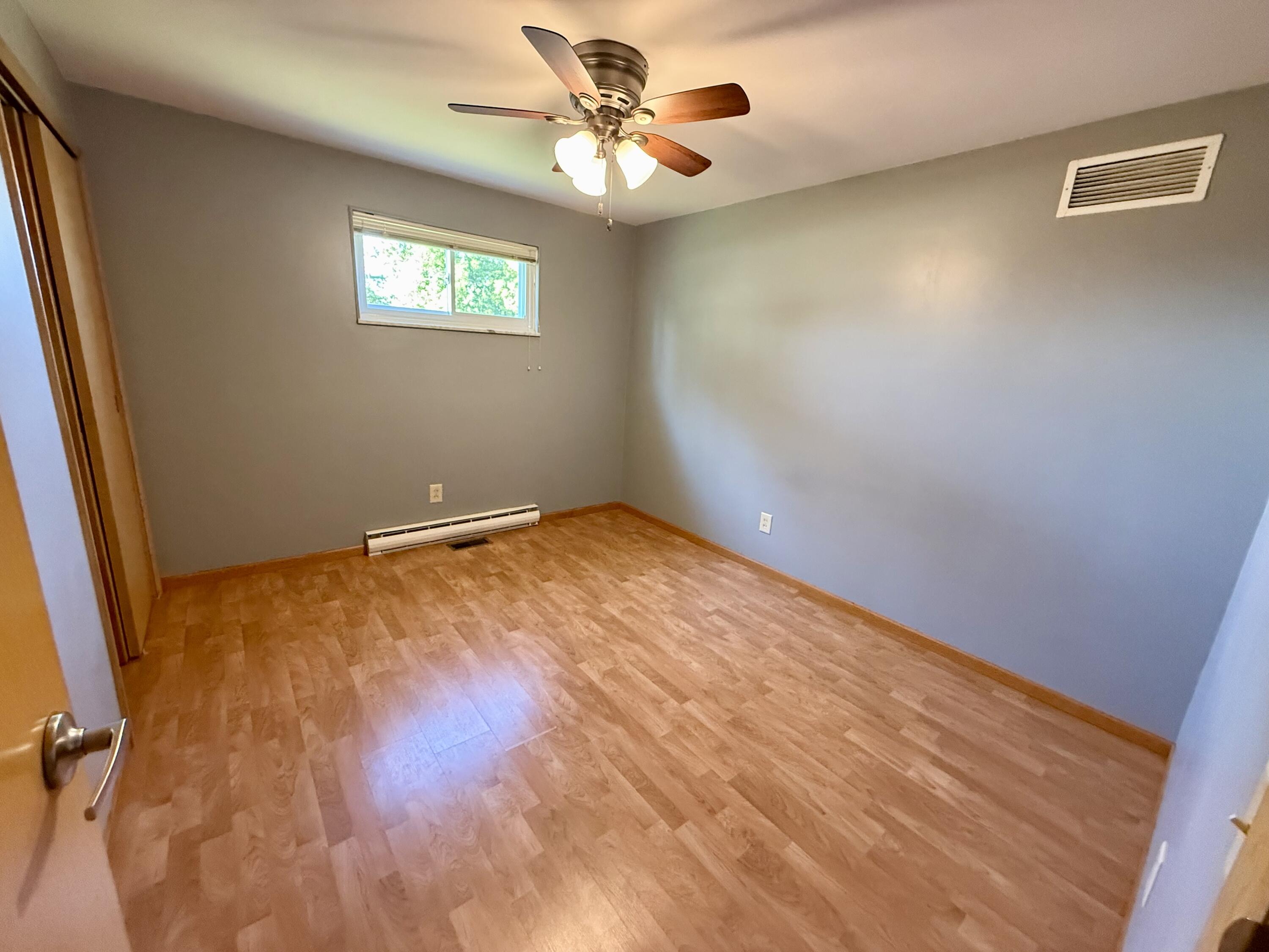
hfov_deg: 102.1
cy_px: 476
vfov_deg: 85.7
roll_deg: -2.8
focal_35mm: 14
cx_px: 634
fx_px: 513
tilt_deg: -14.5
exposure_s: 1/60
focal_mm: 2.22
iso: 640
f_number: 2.2
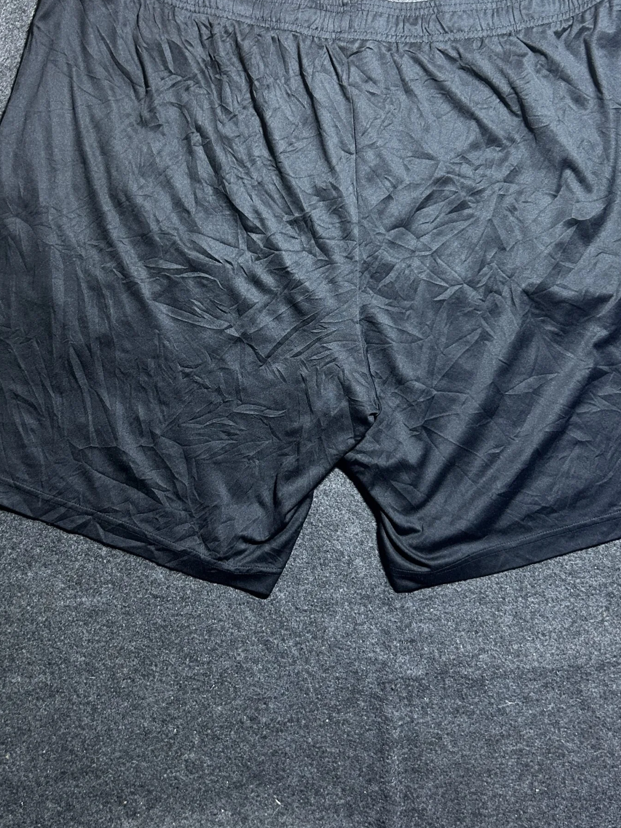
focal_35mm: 37
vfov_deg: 49.9
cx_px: 313
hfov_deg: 38.7
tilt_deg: -63.6
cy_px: 343
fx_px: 885
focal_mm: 5.7
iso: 200
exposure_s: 1/50
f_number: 1.5
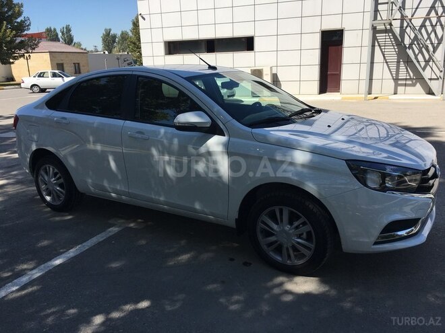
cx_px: 222
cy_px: 166
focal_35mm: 29
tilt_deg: -14.1
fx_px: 373
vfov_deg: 48.2
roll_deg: +2.3
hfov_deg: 61.7
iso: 25
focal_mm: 4.15
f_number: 2.2
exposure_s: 1/1350
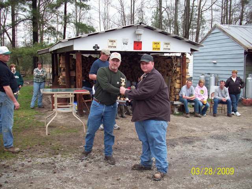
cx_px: 126
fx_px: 269
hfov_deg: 50.1
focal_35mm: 37
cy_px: 94
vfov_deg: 38.7
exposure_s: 1/484
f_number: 2.8
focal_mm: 6.2
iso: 80
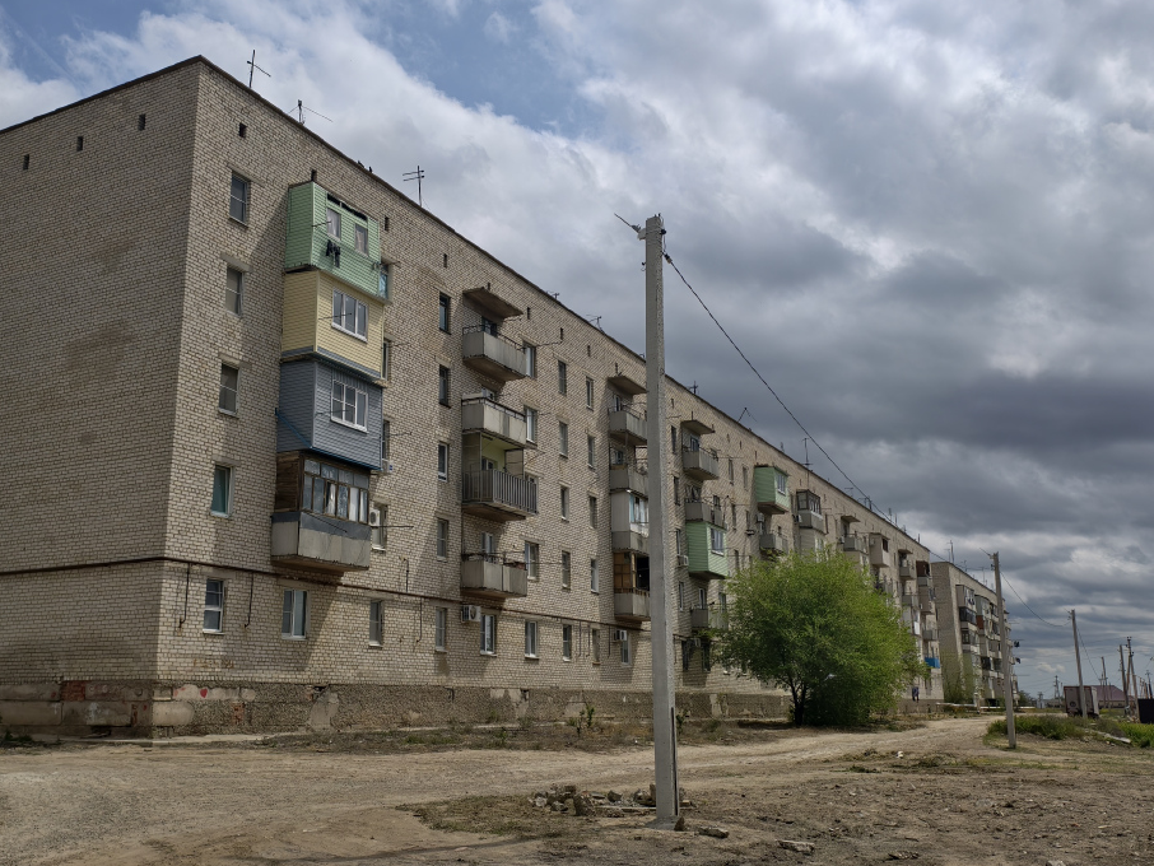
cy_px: 411
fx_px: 1100
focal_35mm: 33
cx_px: 484
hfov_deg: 55.1
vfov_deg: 43.0
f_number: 1.57
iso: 72
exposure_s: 1/8850
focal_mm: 6.54
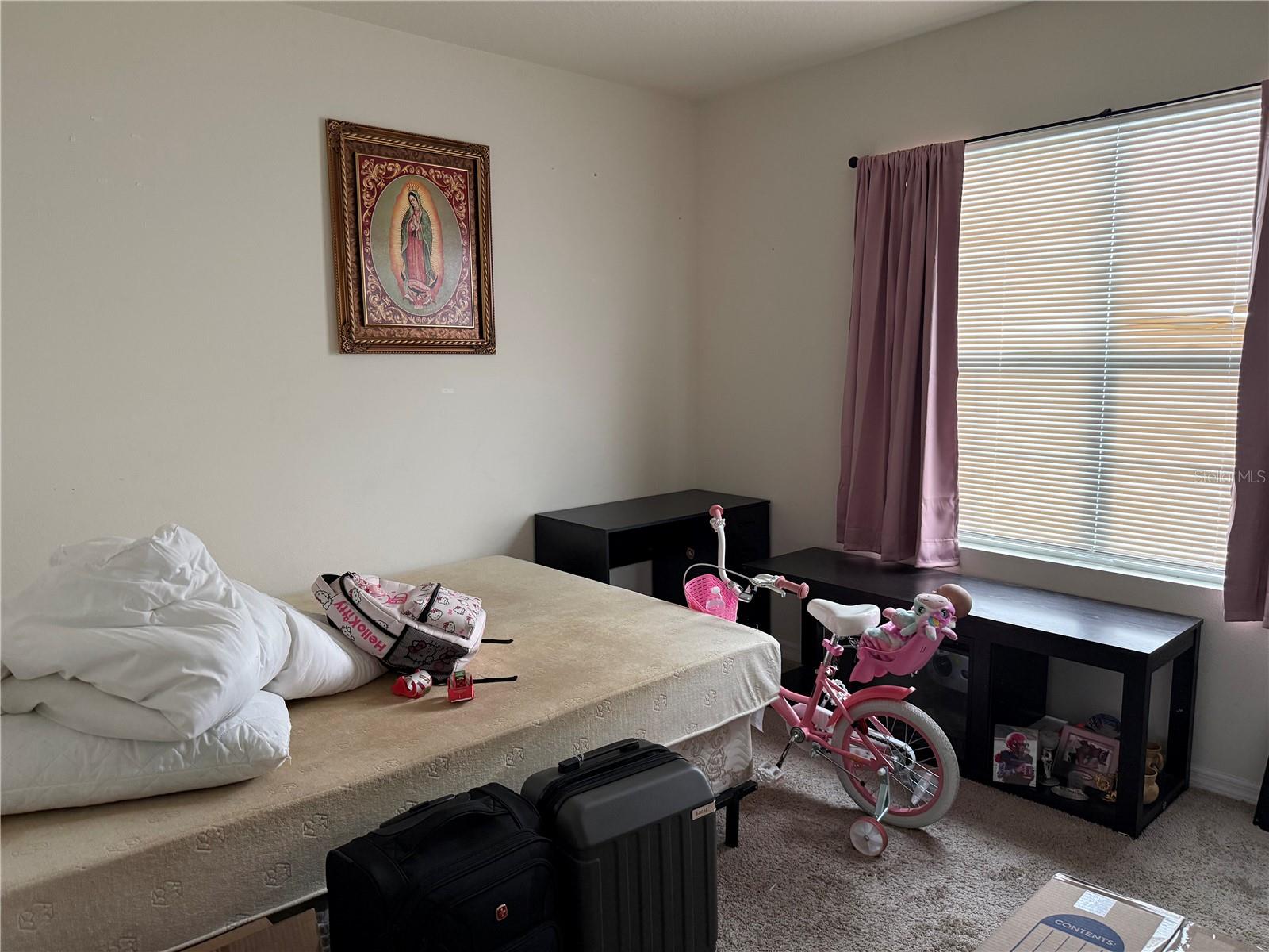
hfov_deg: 71.6
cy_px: 476
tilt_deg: -6.8
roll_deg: +0.4
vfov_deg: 56.8
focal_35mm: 24
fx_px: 880
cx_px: 634
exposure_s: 1/60
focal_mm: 6.76
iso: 320
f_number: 1.78
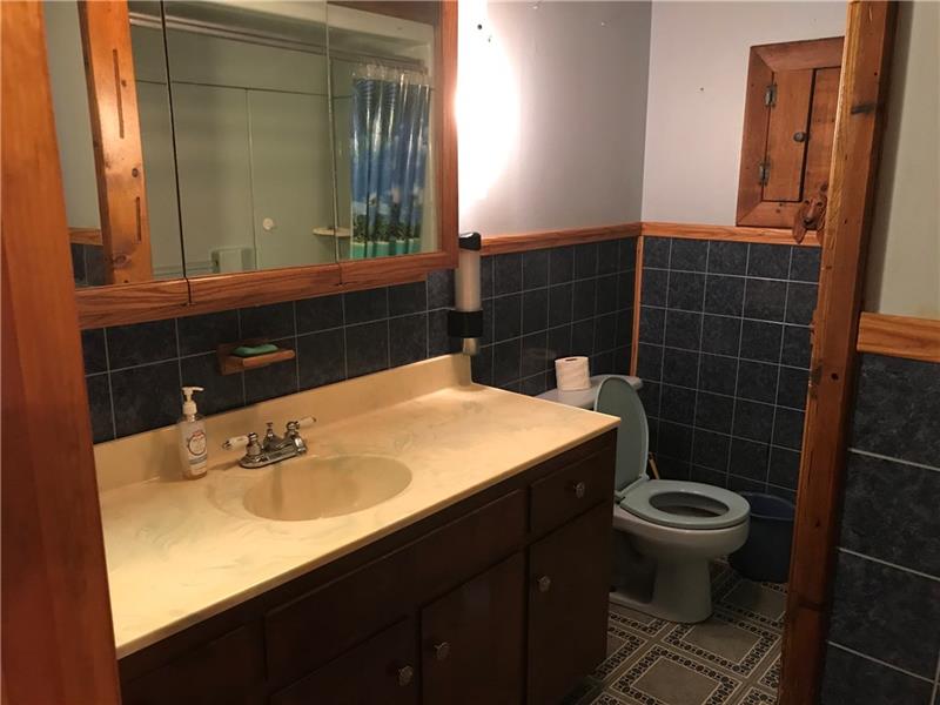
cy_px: 352
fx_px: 760
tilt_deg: -12.7
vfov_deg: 49.7
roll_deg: -0.3
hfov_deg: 63.4
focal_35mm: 28
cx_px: 470
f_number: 1.8
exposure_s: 1/11
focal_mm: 3.99
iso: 100
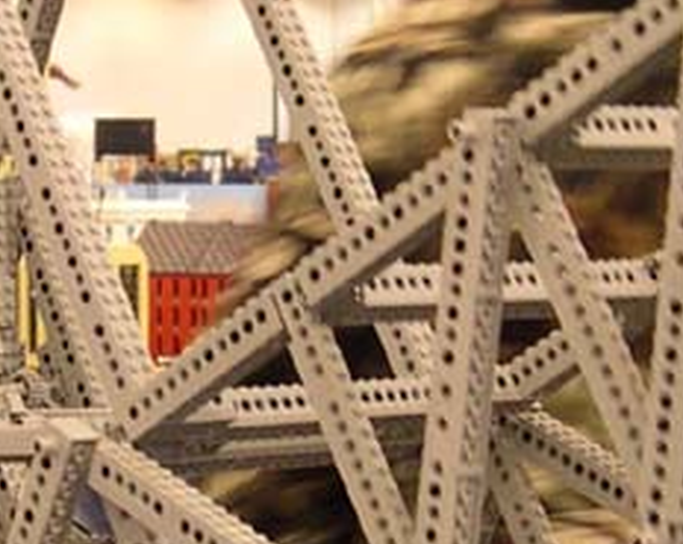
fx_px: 3311
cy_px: 373
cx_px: 280
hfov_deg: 11.8
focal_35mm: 164
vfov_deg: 9.4
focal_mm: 8
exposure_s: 1/5.4
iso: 100
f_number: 2.8
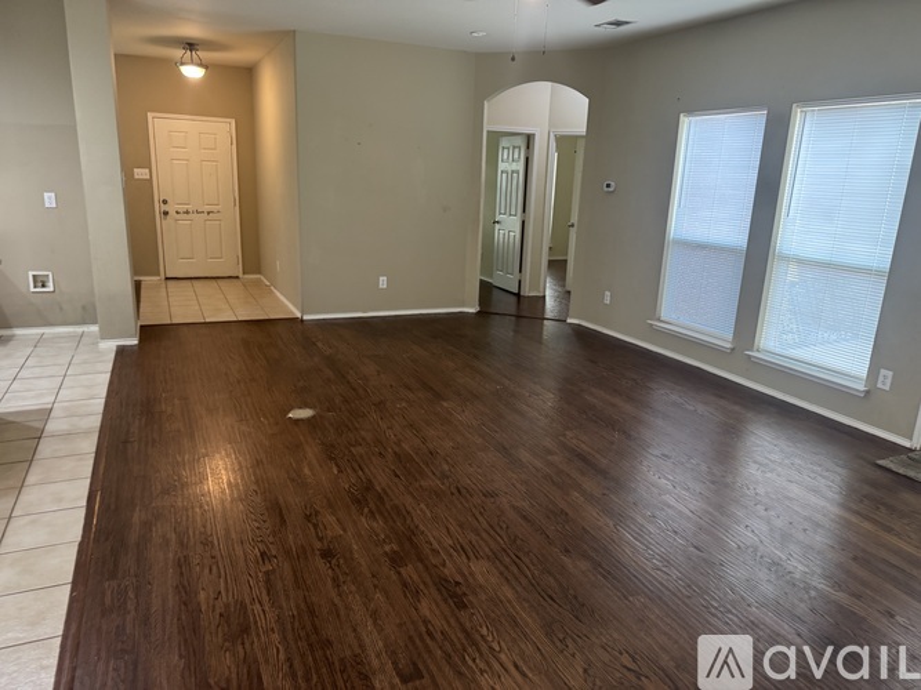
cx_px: 460
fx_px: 638
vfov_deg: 56.8
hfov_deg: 71.6
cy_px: 345
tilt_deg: -17.9
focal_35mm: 24
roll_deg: -1.2
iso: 200
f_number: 1.78
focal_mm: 6.76
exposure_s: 1/42
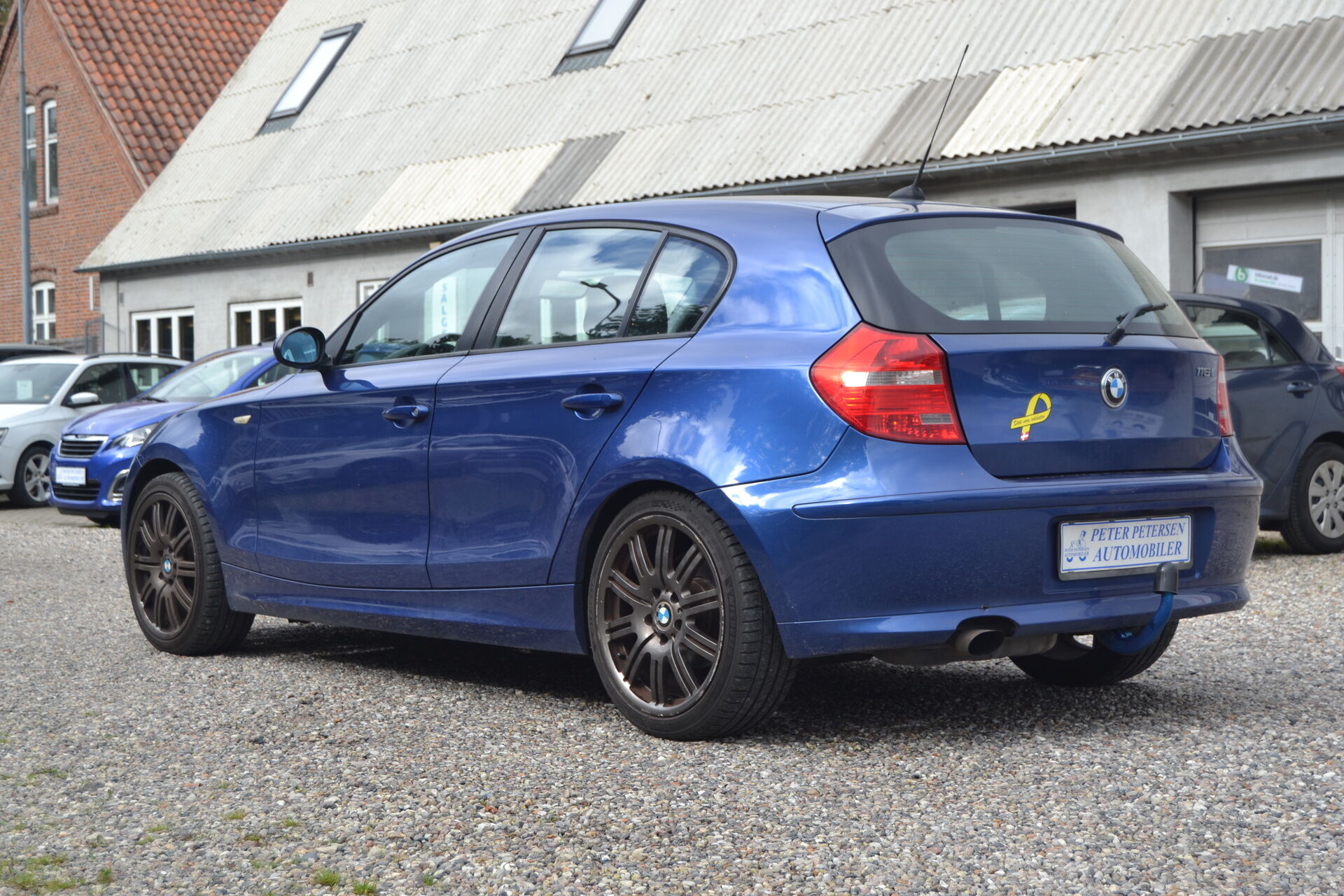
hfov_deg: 35.1
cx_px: 672
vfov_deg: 23.8
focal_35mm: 57
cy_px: 448
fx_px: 2128
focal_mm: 38
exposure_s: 1/160
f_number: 6.3
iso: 100
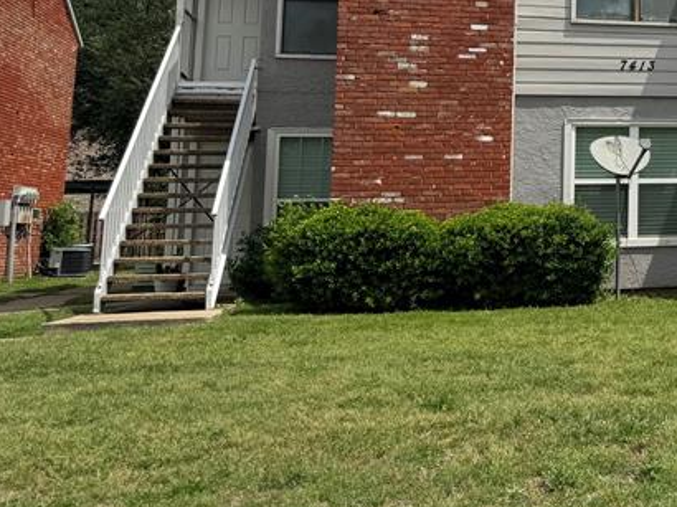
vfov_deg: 23.5
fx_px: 1173
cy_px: 23
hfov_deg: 28.1
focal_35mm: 60
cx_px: 812
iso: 80
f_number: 1.78
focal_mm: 6.76
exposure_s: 1/7937
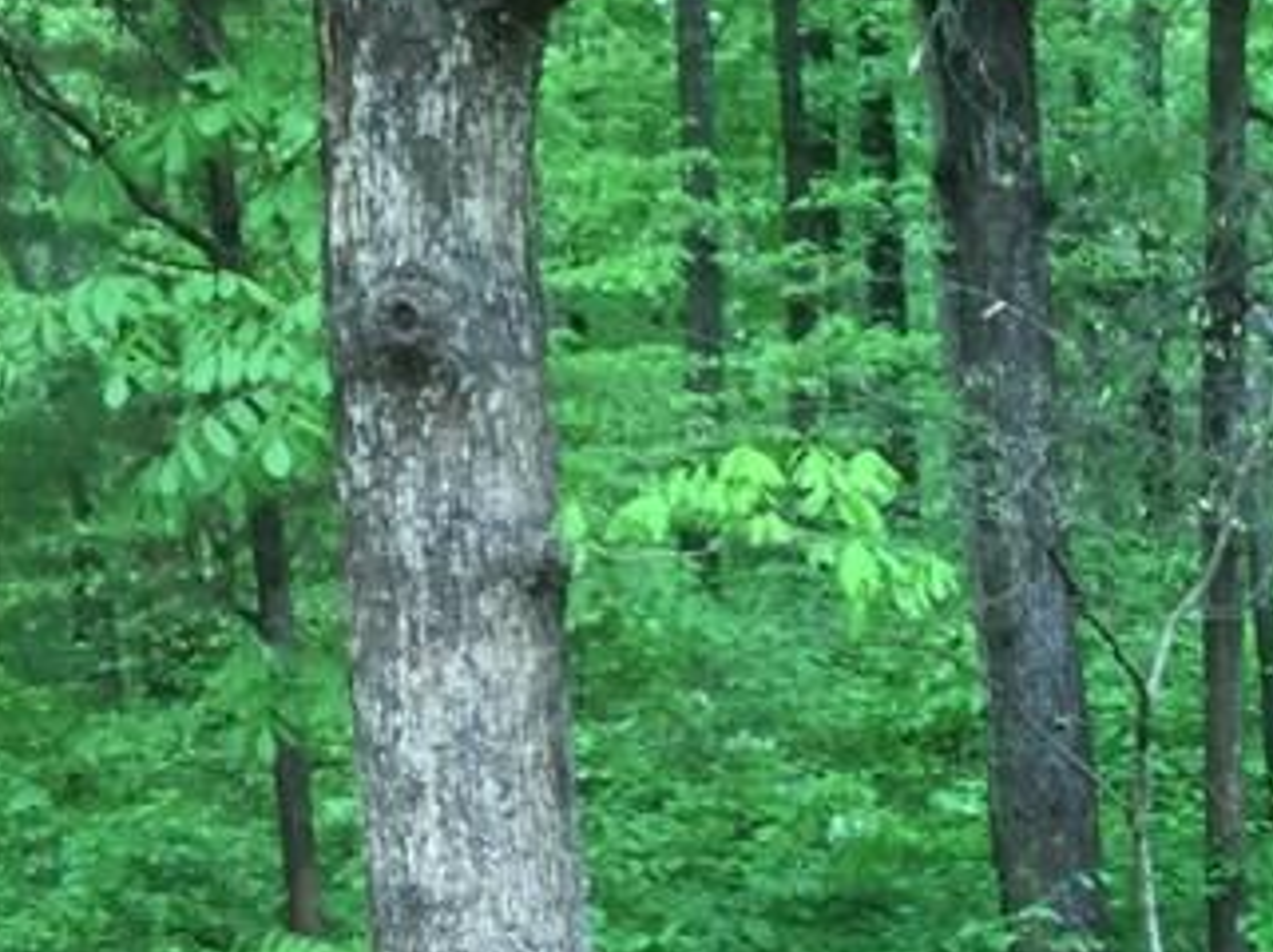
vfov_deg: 14.5
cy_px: 1091
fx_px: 3637
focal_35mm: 99
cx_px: 2003
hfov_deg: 17.5
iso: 32
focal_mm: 3.3
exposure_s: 1/40
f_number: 2.4
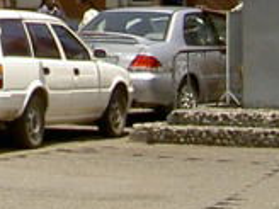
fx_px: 1959
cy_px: -274
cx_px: -140
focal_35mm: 243
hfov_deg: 8.0
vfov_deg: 5.9
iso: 100
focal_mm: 8
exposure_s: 1/714
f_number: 4.7
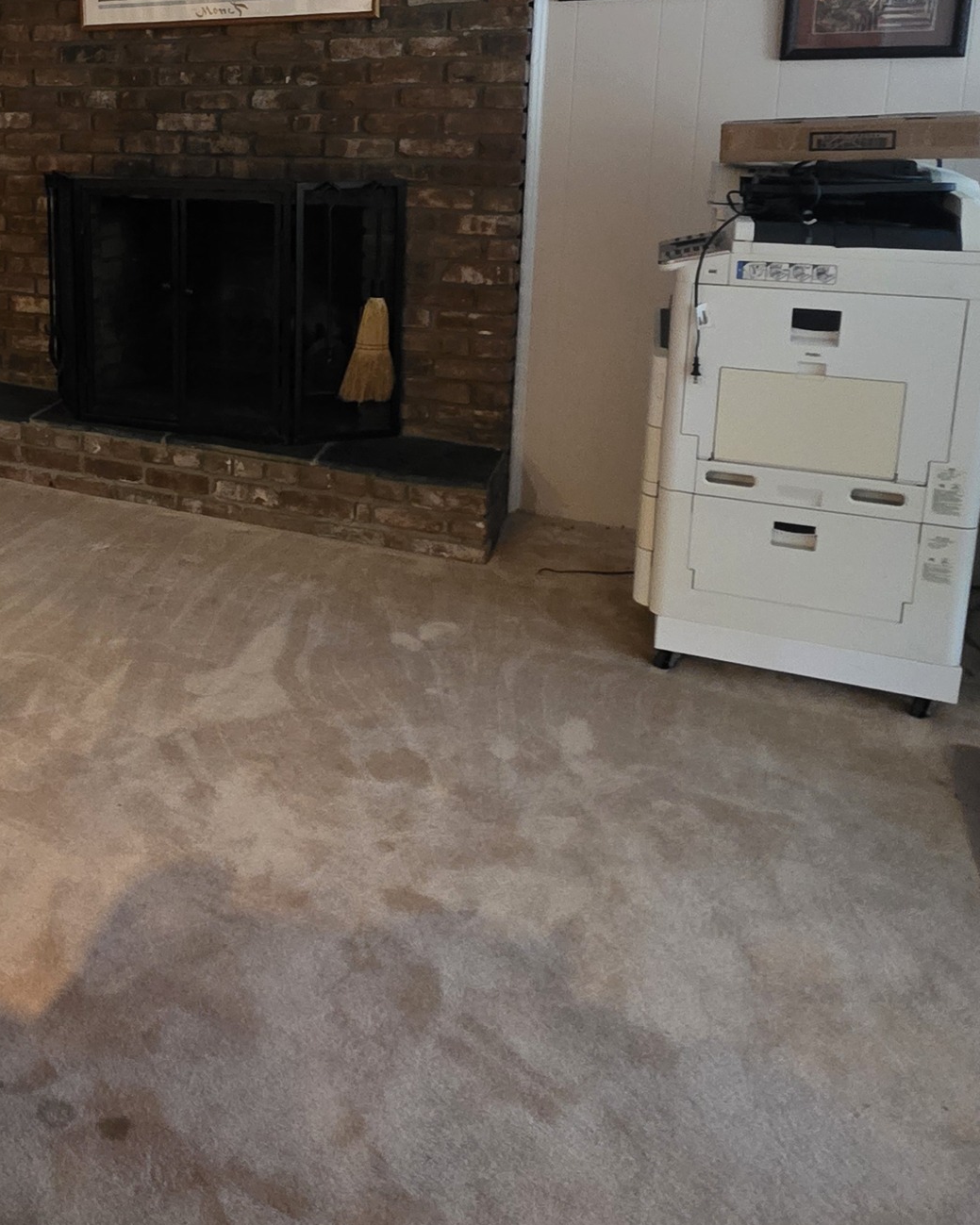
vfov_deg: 55.7
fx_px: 1088
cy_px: 294
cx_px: 59
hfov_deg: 43.4
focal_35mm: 30
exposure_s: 1/30
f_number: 1.9
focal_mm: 2.2
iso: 1000
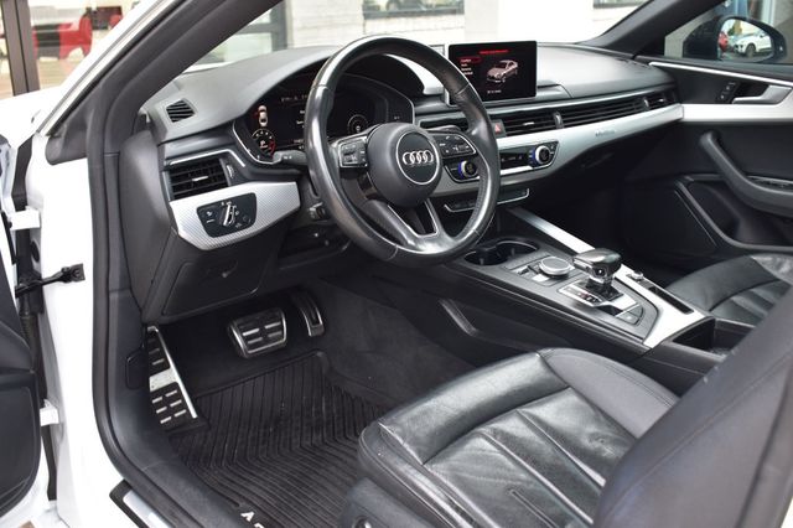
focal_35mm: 38
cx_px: 396
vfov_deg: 35.5
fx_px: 826
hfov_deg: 51.3
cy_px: 264
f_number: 6.3
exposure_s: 1/20
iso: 400
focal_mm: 25
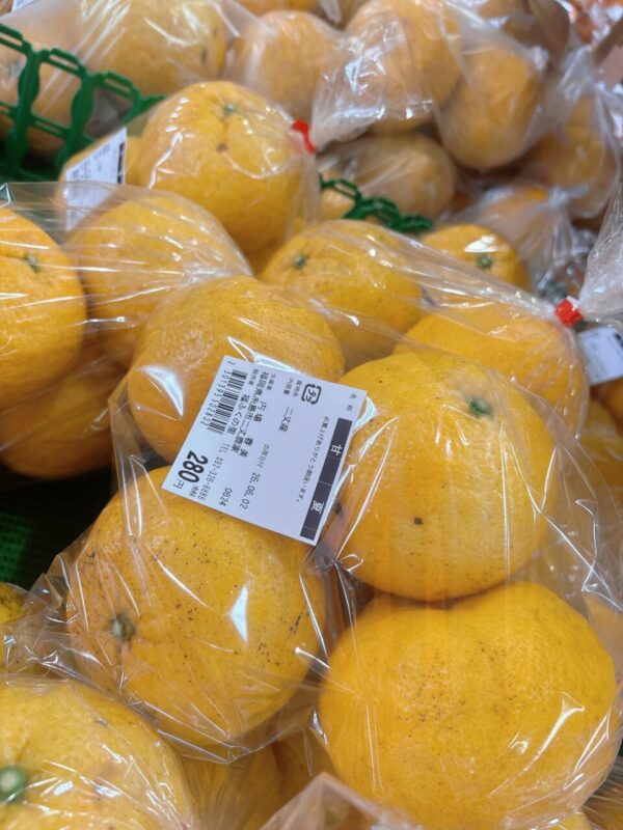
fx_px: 624
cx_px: 312
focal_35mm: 26
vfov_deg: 67.3
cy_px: 415
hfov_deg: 53.1
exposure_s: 1/120
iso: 80
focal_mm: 5.96
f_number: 1.6
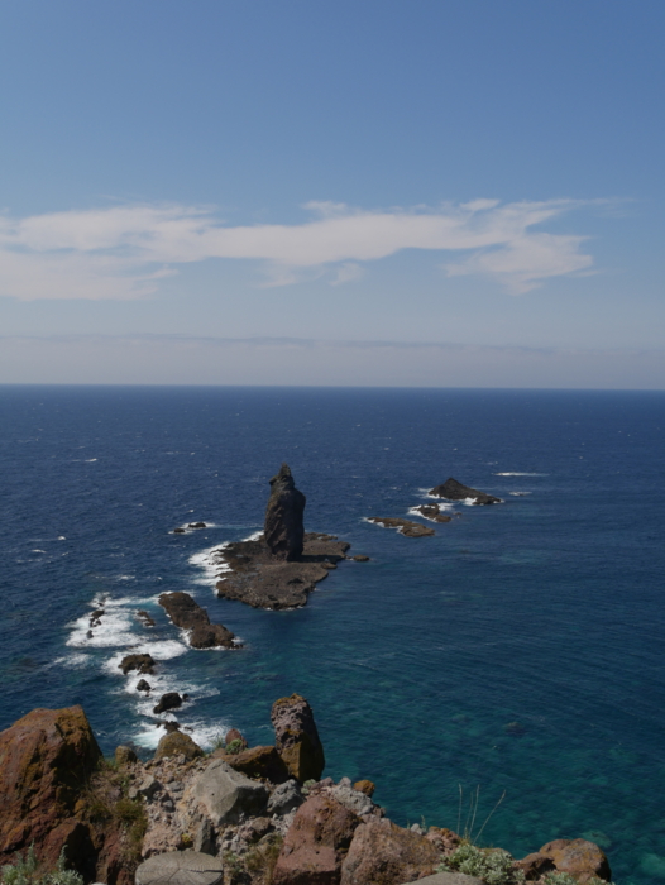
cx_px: 332
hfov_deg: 37.8
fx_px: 972
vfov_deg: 48.9
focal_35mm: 38
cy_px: 442
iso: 200
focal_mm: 19
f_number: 9
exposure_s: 1/640
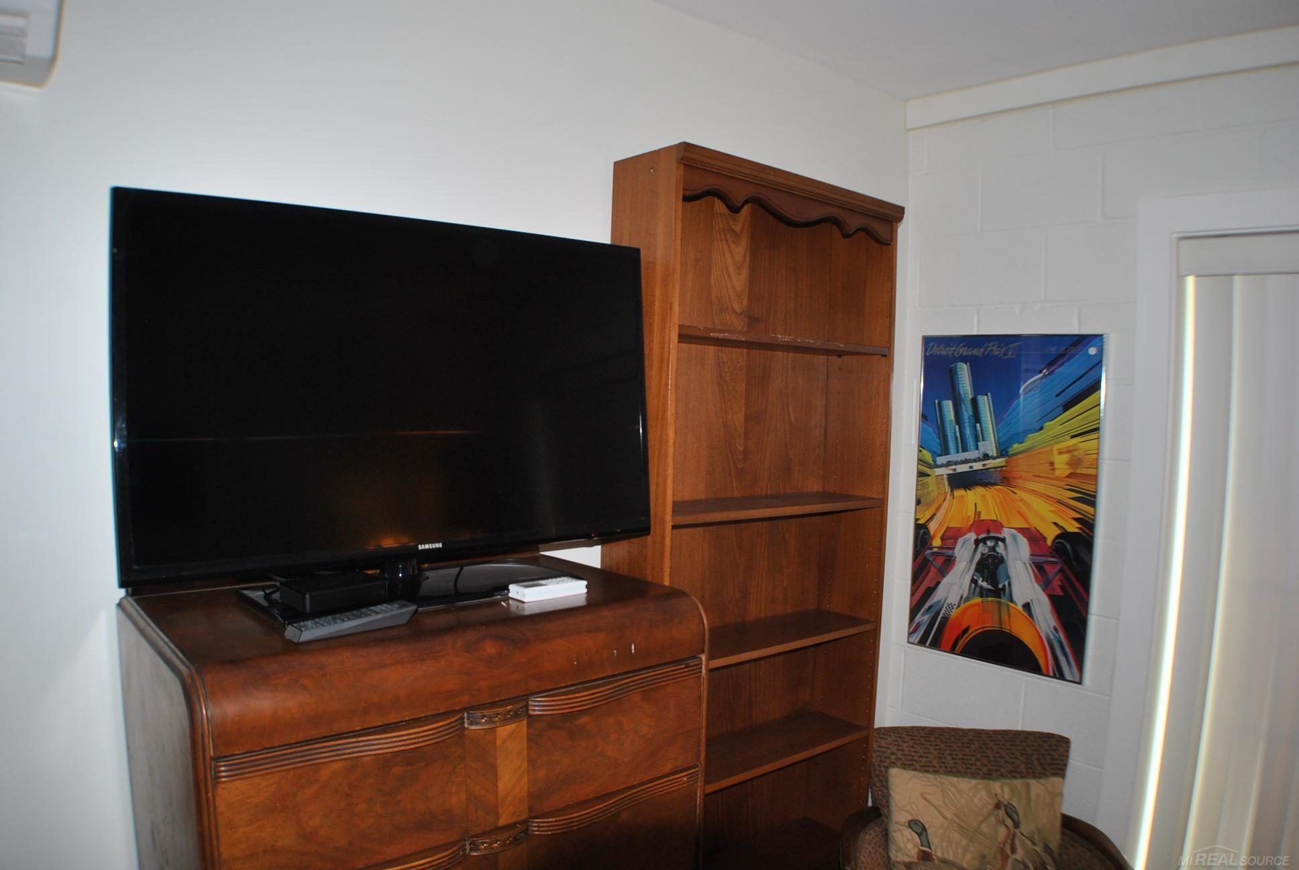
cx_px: 650
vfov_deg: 40.1
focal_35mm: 33
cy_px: 435
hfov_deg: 57.2
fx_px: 1192
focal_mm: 22
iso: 200
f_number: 3.5
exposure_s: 1/60
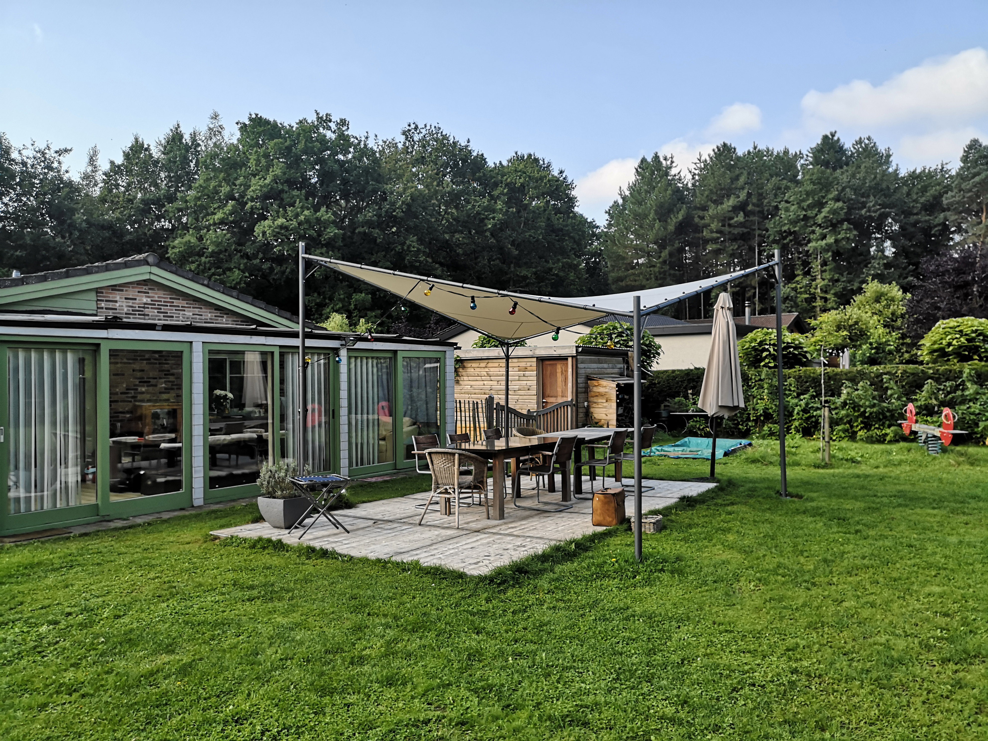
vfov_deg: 51.4
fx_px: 771
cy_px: 370
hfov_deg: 65.3
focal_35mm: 27
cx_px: 494
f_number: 1.8
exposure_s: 1/947
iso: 50
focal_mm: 3.95
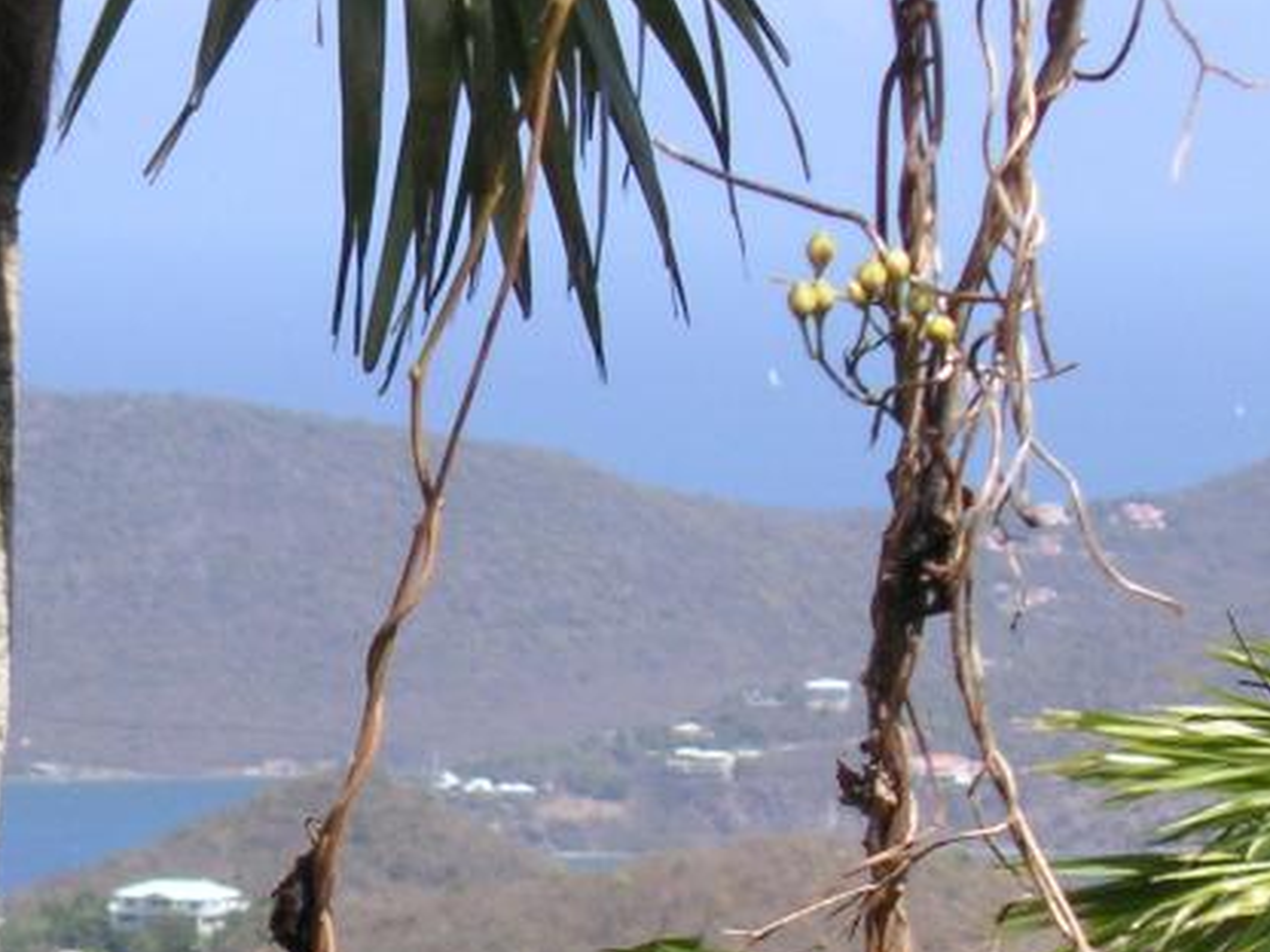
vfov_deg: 4.6
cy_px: 653
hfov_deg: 6.1
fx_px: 11850
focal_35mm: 323
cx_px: -263
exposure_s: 1/250
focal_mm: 17.1
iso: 50
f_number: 5
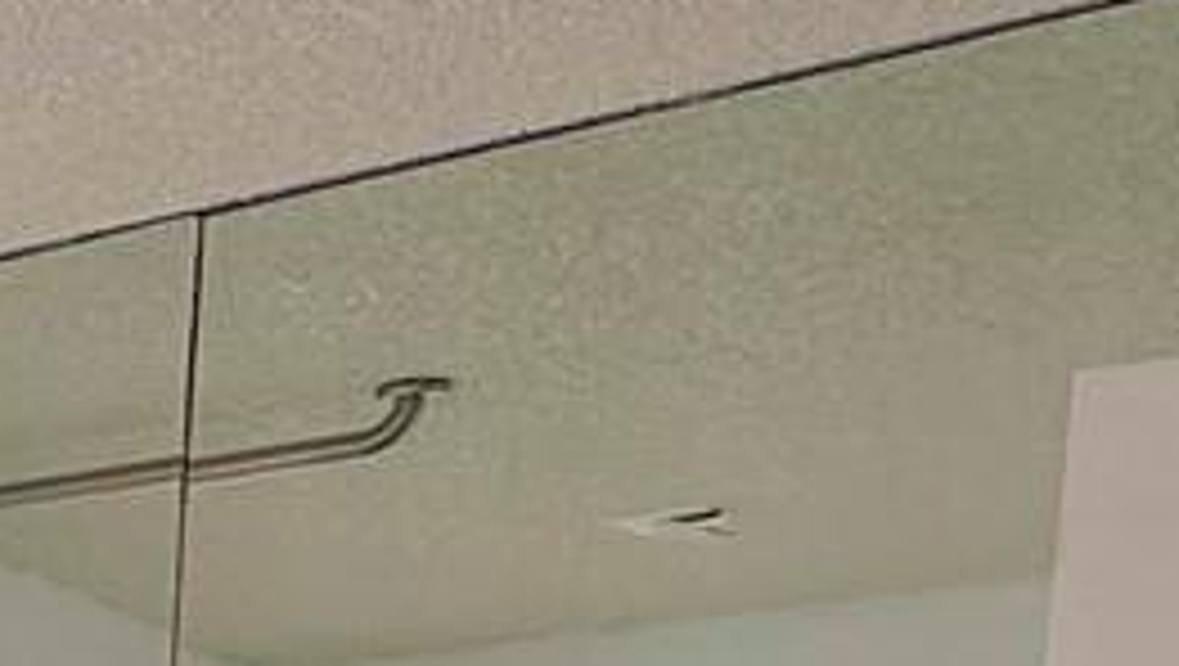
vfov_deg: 11.0
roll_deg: -0.4
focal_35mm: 93
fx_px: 2910
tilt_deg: -7.6
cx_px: -1022
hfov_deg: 17.8
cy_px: 1588
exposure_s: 1/121
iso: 80
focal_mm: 2.22
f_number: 2.2
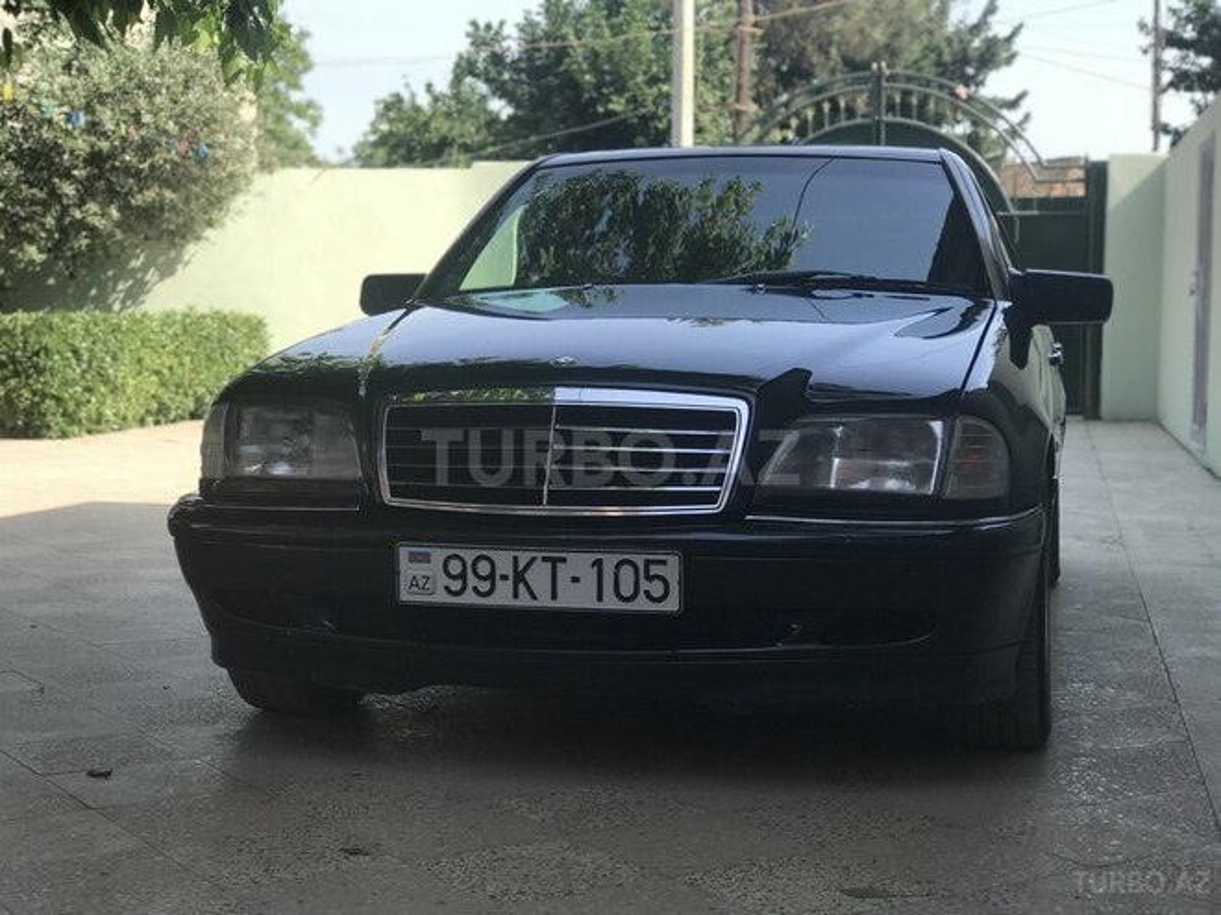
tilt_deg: -4.0
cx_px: 610
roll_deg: +0.2
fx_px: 2011
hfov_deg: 33.8
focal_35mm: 57
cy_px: 458
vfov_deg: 25.7
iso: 20
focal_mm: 6.6
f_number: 2.8
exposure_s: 1/290
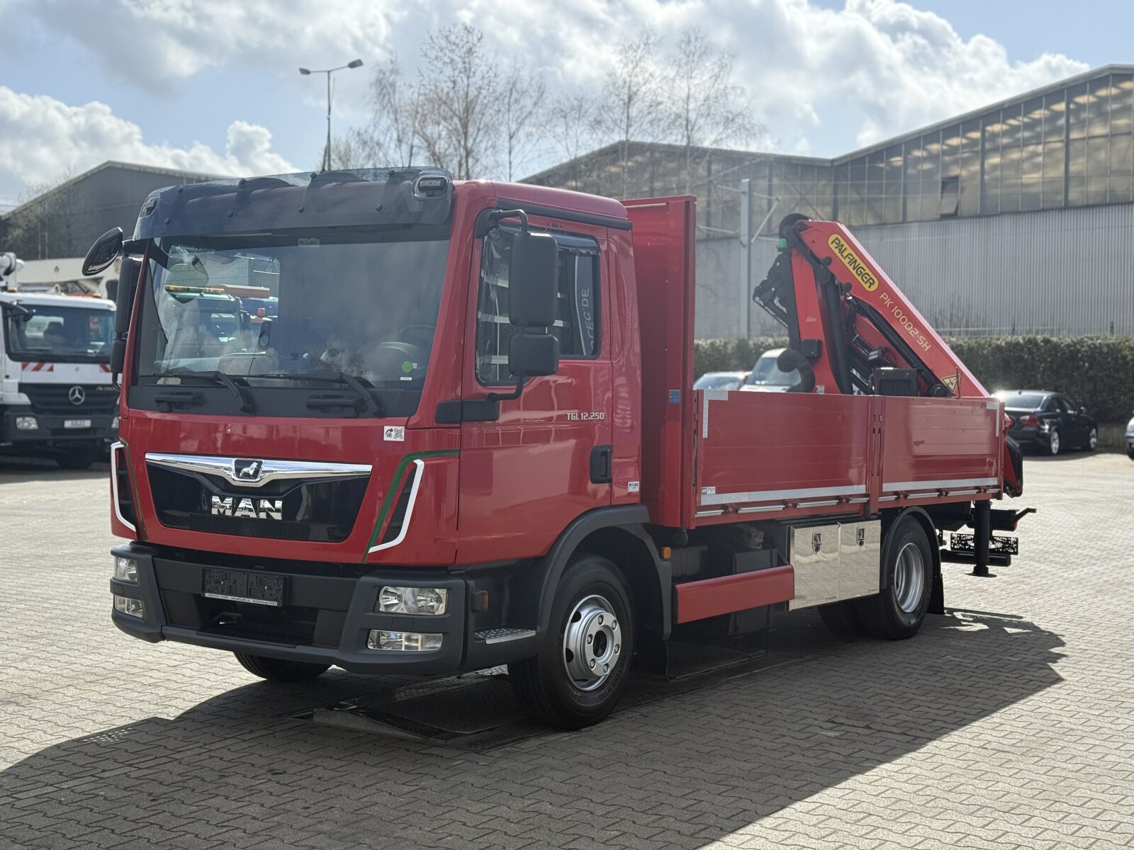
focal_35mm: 48
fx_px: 1572
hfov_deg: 39.7
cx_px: 567
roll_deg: -0.4
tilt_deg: -0.2
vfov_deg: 30.3
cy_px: 425
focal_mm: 6.76
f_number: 1.78
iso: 100
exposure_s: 1/5587
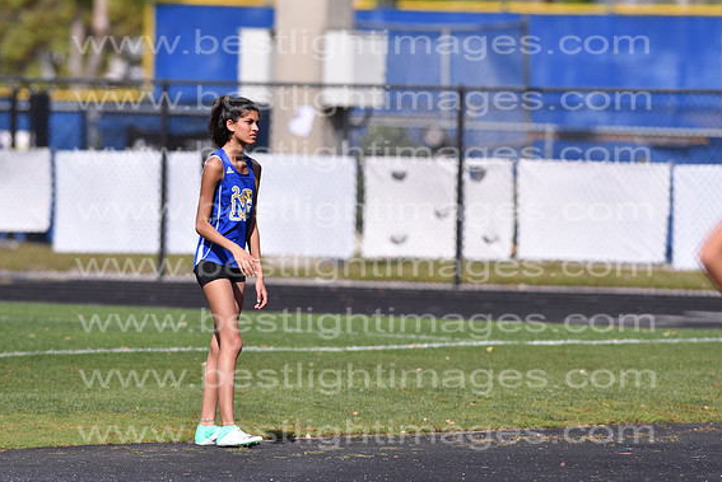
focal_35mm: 460
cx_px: 367
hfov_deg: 4.5
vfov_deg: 3.0
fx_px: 9232
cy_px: 240
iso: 400
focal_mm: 300
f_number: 4
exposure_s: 1/8000
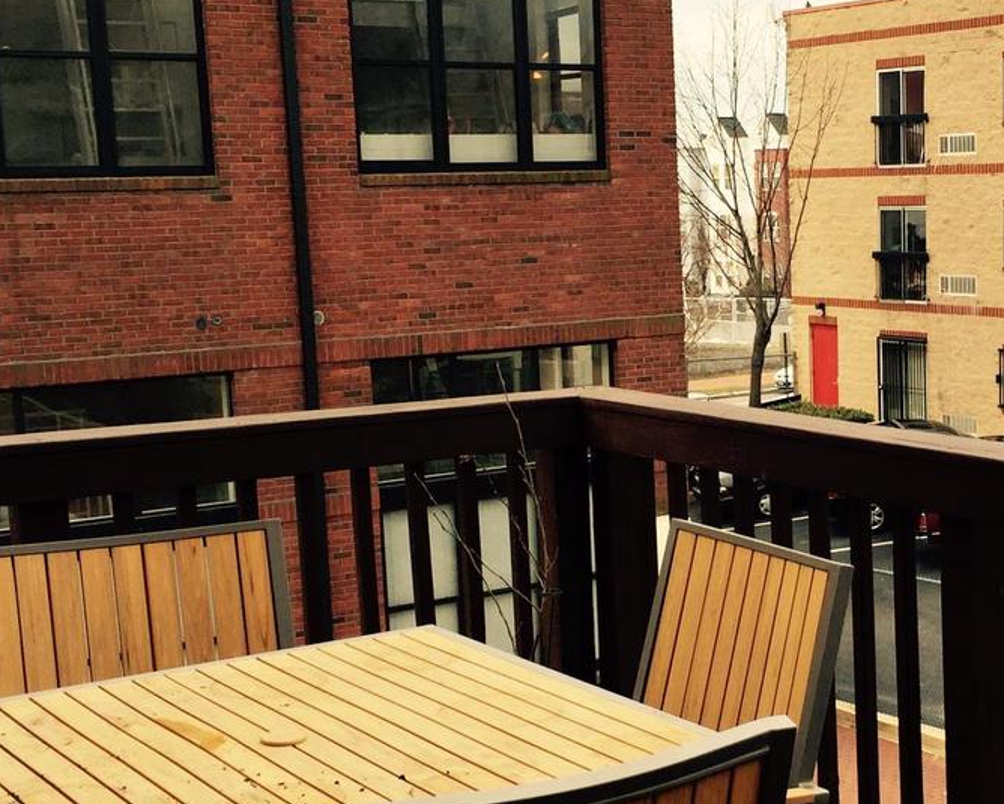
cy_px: 445
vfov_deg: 25.0
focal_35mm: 61
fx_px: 1813
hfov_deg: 30.6
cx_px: 717
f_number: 2.2
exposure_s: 1/366
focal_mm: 4.15
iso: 32
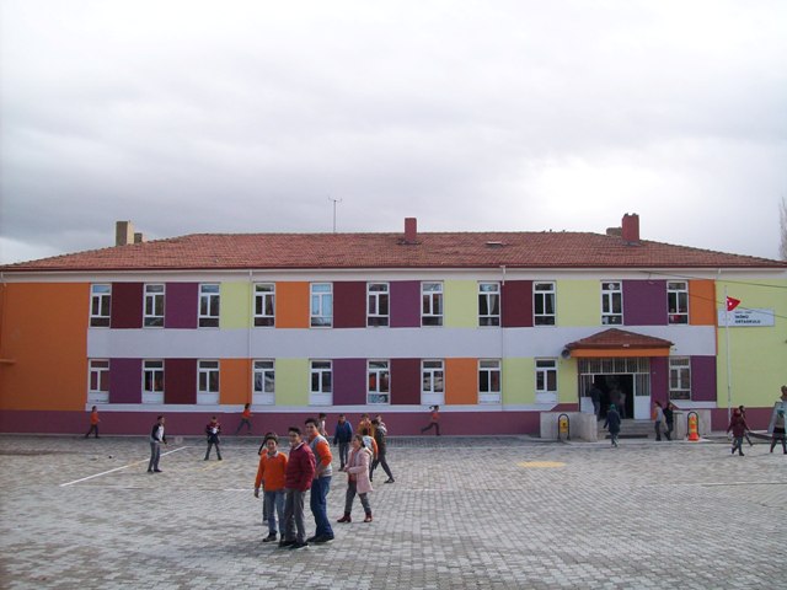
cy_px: 295
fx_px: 818
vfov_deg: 39.7
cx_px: 394
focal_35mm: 36
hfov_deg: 51.4
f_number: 2.7
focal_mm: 6
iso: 80
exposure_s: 1/570
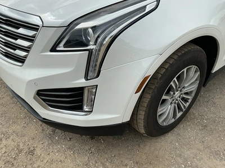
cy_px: 84
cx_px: 112
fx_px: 182
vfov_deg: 49.7
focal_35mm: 28
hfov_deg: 63.4
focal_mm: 3
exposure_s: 1/1279
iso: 25
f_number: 1.8
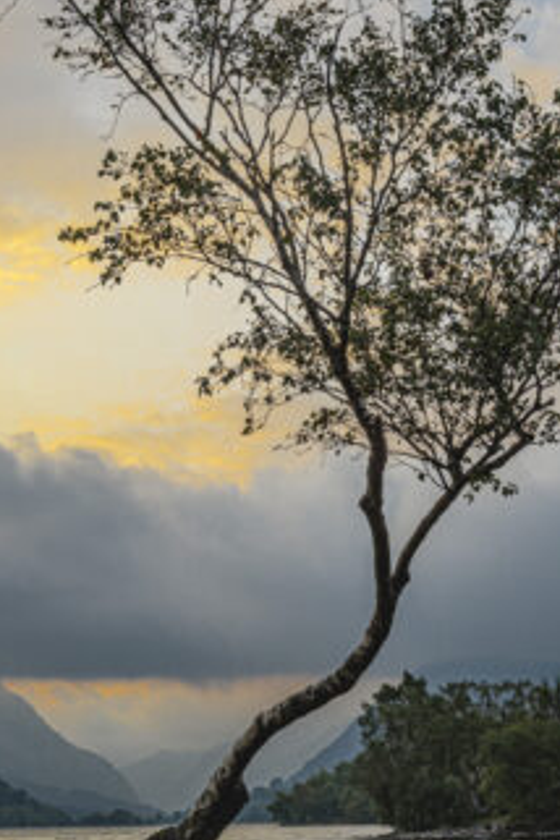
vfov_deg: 34.0
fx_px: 1375
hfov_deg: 23.0
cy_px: 442
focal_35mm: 59
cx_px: 243
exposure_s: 1/40
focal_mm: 21
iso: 200
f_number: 14
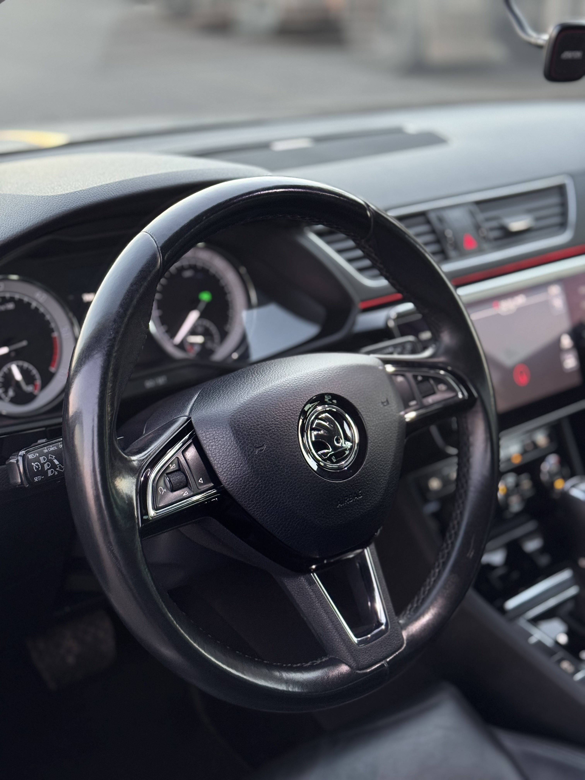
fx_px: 1082
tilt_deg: -22.0
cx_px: 292
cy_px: 390
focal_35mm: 48
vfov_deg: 39.7
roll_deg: -1.8
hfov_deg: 30.3
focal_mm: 6.76
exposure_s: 1/40
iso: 320
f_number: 1.78
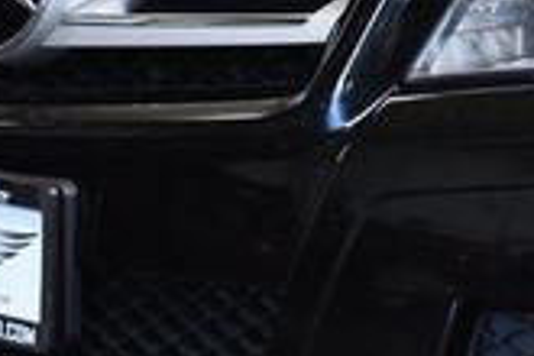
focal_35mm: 279
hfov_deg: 7.3
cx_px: 599
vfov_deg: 4.9
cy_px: 39
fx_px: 4138
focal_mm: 48
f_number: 5.3
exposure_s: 1/125
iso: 2000
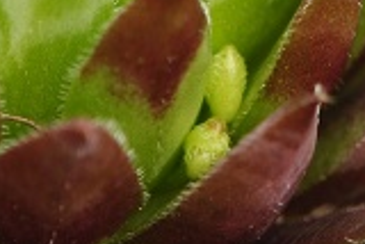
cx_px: 399
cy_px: -208
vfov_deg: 2.2
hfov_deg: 3.2
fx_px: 6479
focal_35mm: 639
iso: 200
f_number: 6.3
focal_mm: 85
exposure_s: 1/125
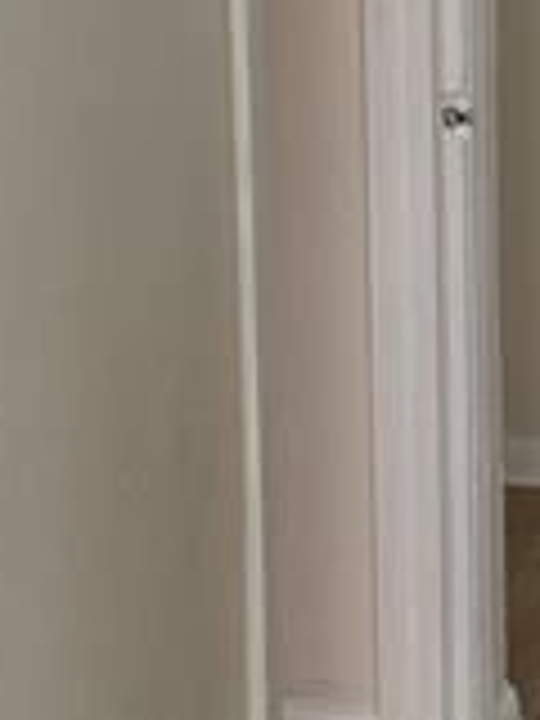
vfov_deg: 17.0
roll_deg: +1.0
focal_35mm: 115
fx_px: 2392
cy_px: 176
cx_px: 508
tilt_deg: -13.2
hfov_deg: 12.8
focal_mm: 6.76
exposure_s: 1/121
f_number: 1.78
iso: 160
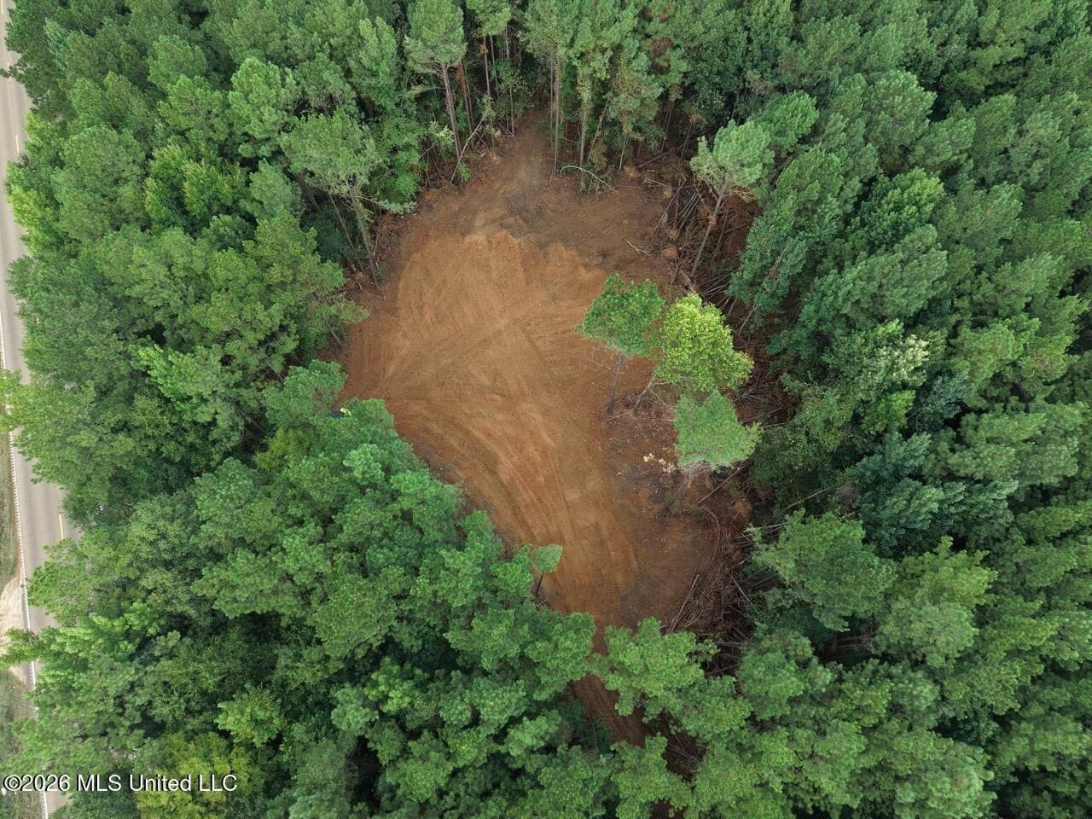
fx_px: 757
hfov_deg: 71.6
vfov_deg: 56.8
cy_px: 410
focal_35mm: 24
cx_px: 546
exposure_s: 1/400
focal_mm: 8.7
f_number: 1.8
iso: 100
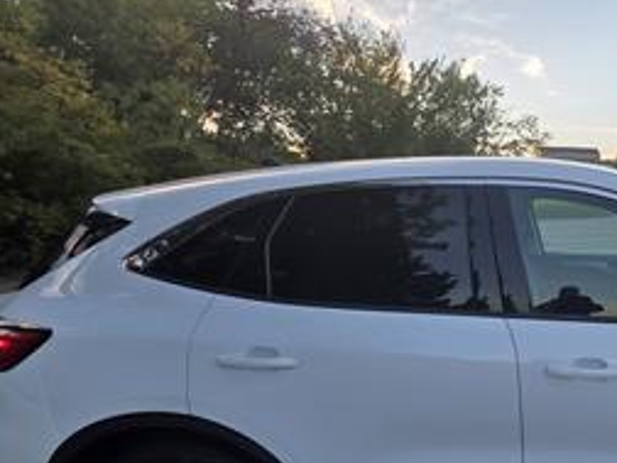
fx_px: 463
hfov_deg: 57.5
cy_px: 287
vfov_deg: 52.5
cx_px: 558
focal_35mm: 26
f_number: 1.9
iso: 40
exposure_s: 1/120
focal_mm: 2.2
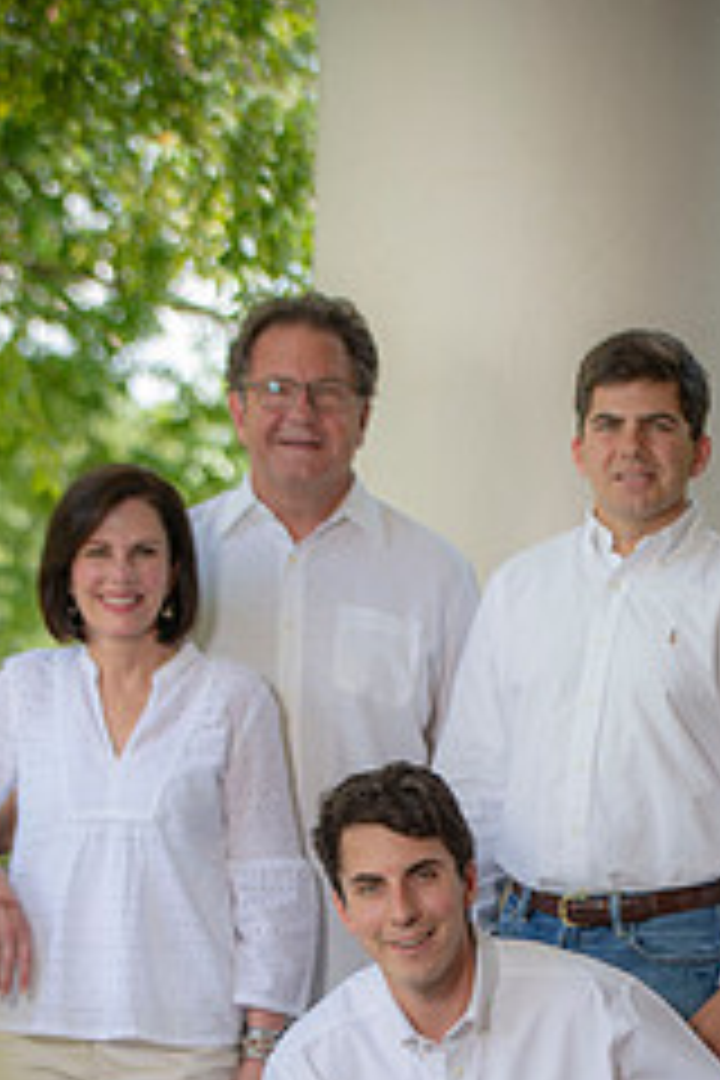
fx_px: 3930
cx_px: 488
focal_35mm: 131
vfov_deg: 15.5
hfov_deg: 10.5
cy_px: 927
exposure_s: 1/250
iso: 100
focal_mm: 70
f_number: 3.2
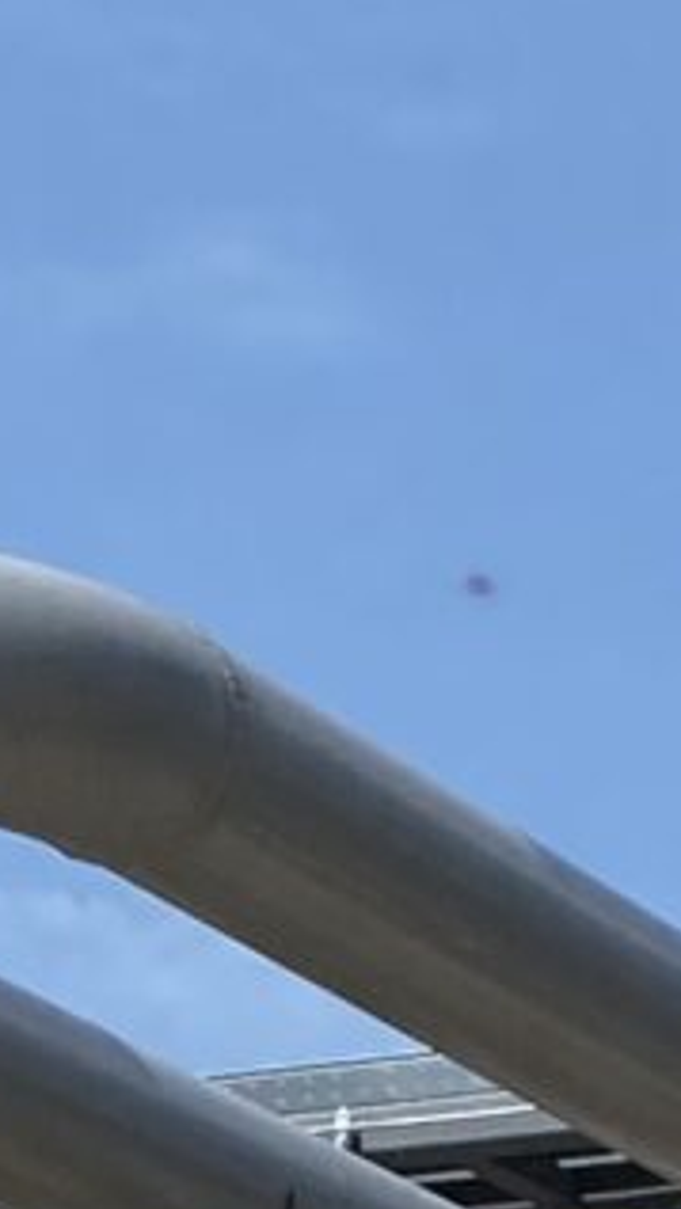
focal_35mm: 228
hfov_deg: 5.2
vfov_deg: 8.8
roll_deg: +1.4
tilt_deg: +3.5
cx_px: 1290
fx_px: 7315
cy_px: 2658
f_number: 1.8
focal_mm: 4.25
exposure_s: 1/3300
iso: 32
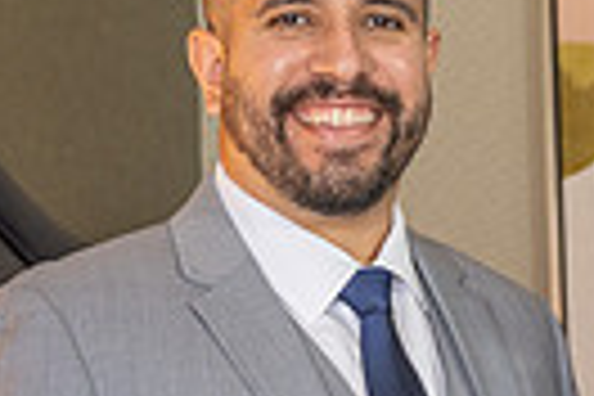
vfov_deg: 7.9
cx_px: 572
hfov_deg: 12.0
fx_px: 2805
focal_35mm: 170
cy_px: 583
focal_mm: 38.7
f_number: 3.5
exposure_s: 1/80
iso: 320
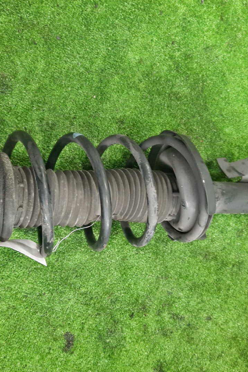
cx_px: 122
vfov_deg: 54.4
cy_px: 187
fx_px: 362
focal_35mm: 35
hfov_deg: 37.8
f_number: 2
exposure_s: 1/33
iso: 337
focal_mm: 4.6
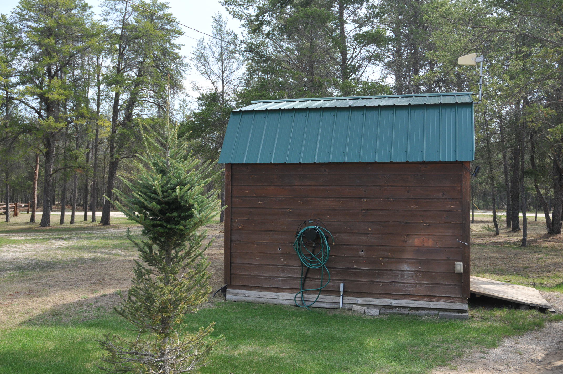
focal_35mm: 36
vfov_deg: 36.8
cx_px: 282
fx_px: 562
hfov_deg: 53.2
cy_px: 187
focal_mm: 24
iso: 400
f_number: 5
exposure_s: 1/1000
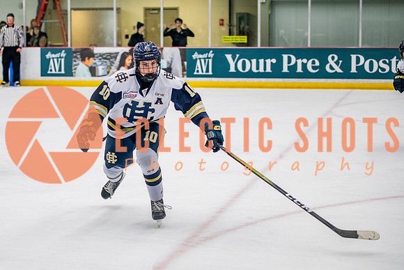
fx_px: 1035
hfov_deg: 22.0
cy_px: 142
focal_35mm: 92
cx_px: 138
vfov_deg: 14.8
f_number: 3.2
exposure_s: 1/640
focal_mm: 70
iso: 2000
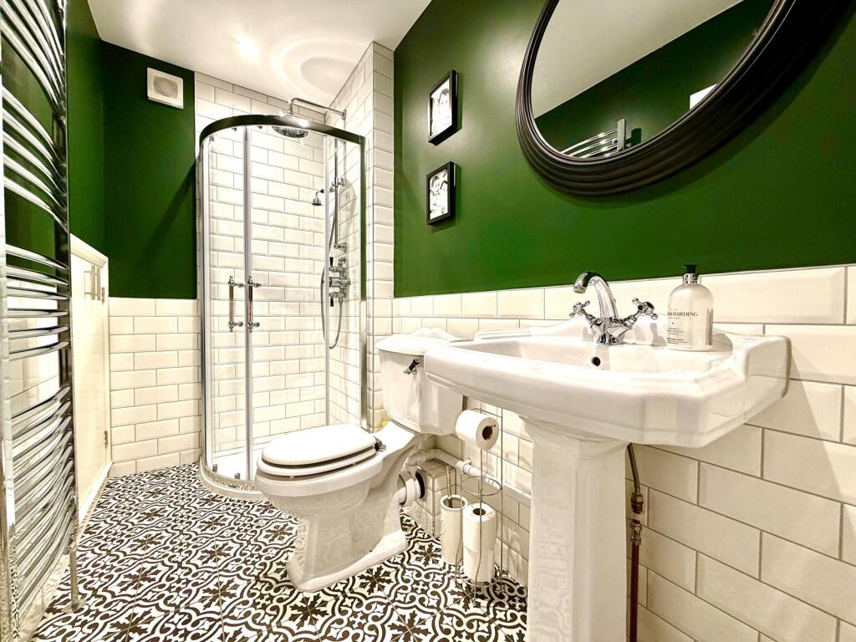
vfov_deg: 85.7
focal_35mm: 14
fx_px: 346
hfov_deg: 102.1
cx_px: 428
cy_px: 321
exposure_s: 1/50
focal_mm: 2.22
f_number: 2.2
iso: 250
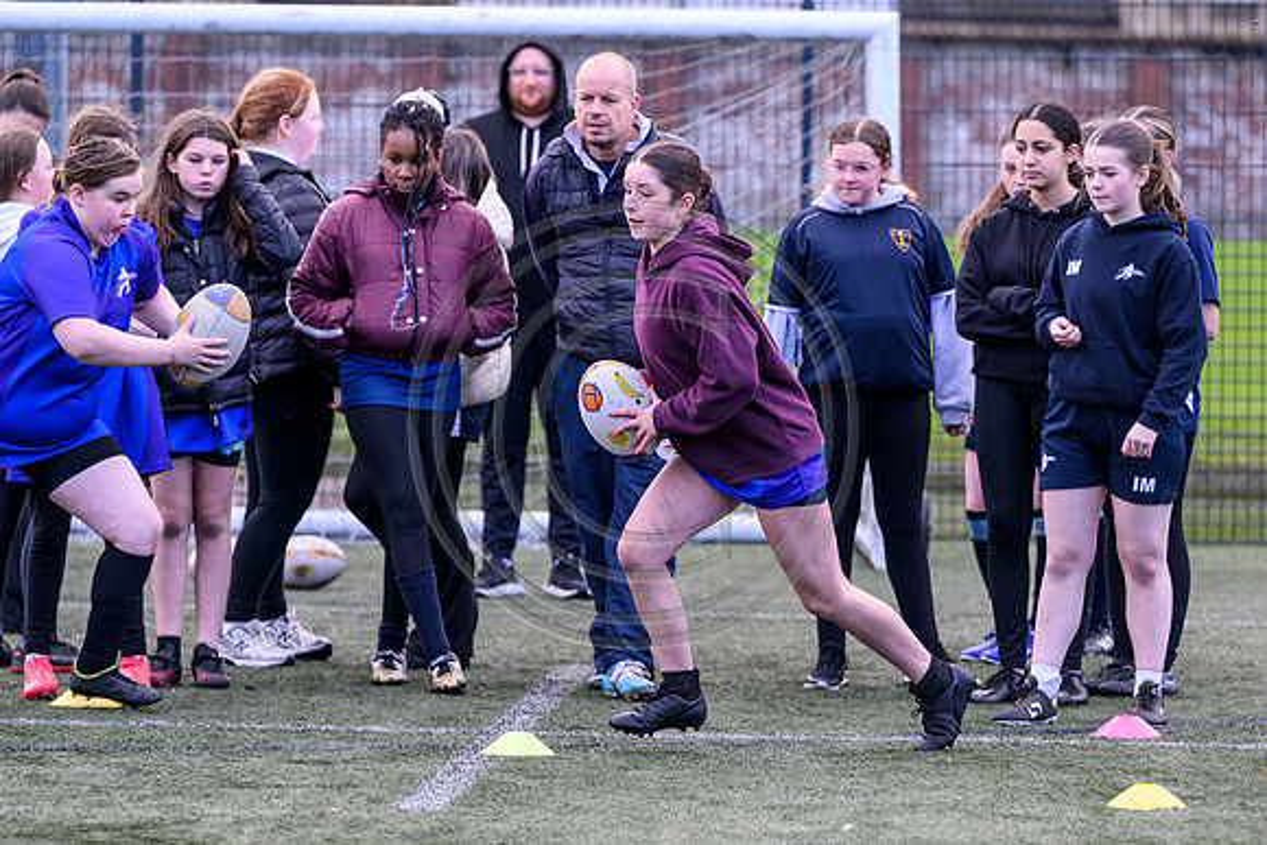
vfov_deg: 6.6
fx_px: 7326
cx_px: 726
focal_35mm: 208
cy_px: 481
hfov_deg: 9.9
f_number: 4
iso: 1600
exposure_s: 1/1250
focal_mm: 180
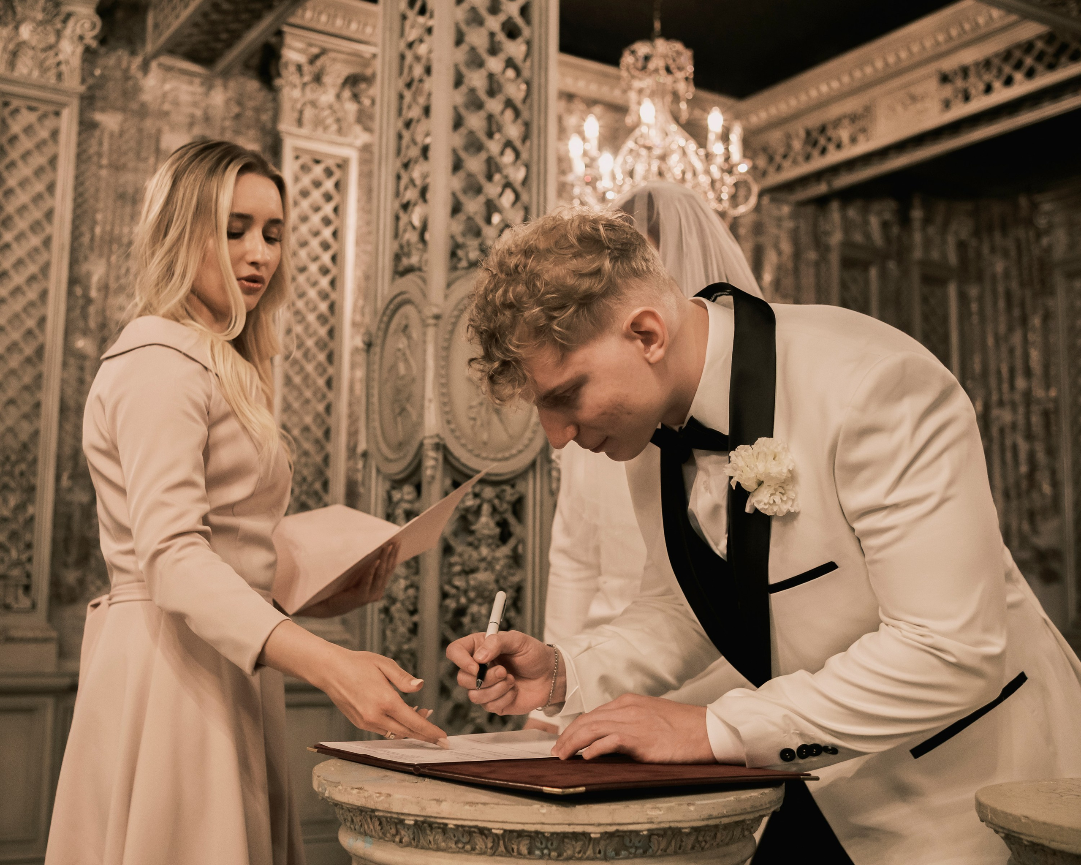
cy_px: 435
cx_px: 476
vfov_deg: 36.2
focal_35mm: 41
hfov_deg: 44.4
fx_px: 1321
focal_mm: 23
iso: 2000
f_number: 2.5
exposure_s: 1/160
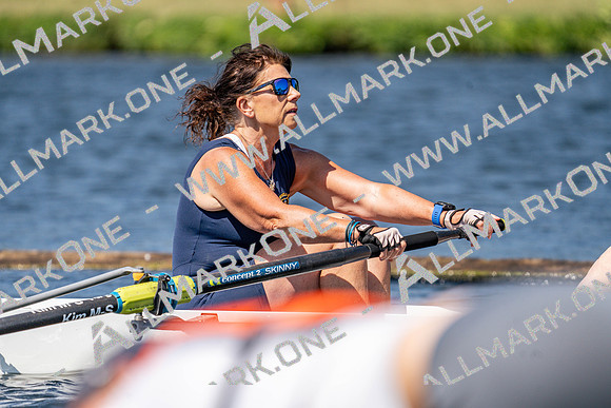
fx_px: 7350
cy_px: 204
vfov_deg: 3.2
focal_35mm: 433
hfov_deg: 4.8
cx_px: 306
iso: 250
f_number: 6.3
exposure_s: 1/2000
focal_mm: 433
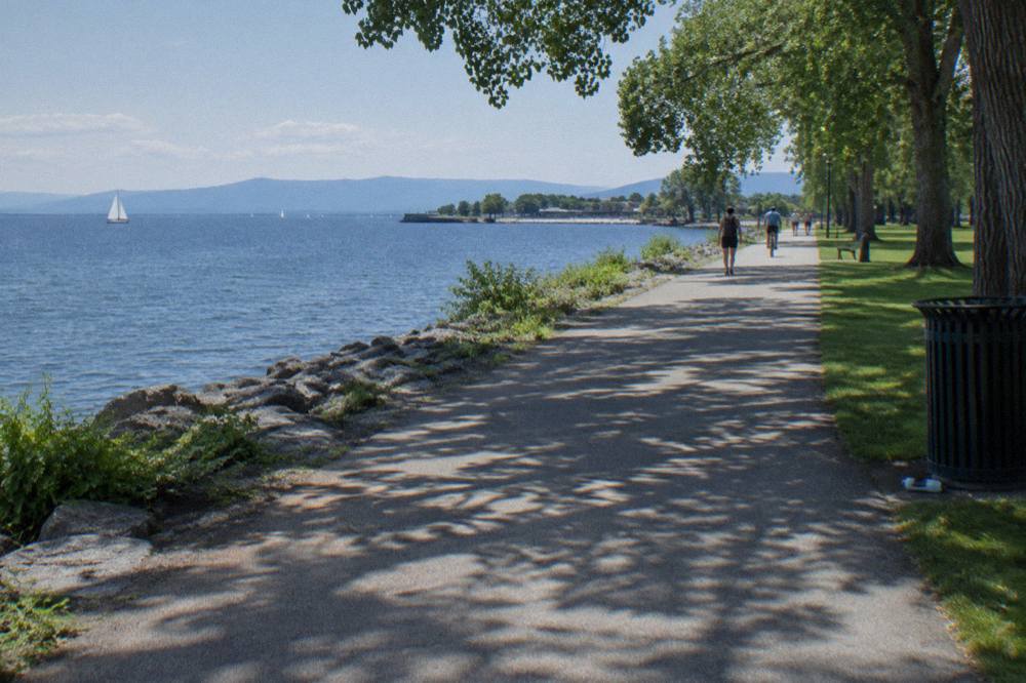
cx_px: 513
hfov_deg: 51.9
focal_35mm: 37
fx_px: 1054
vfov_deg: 35.9
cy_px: 342
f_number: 4.5
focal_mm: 37
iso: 320
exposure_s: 1/800
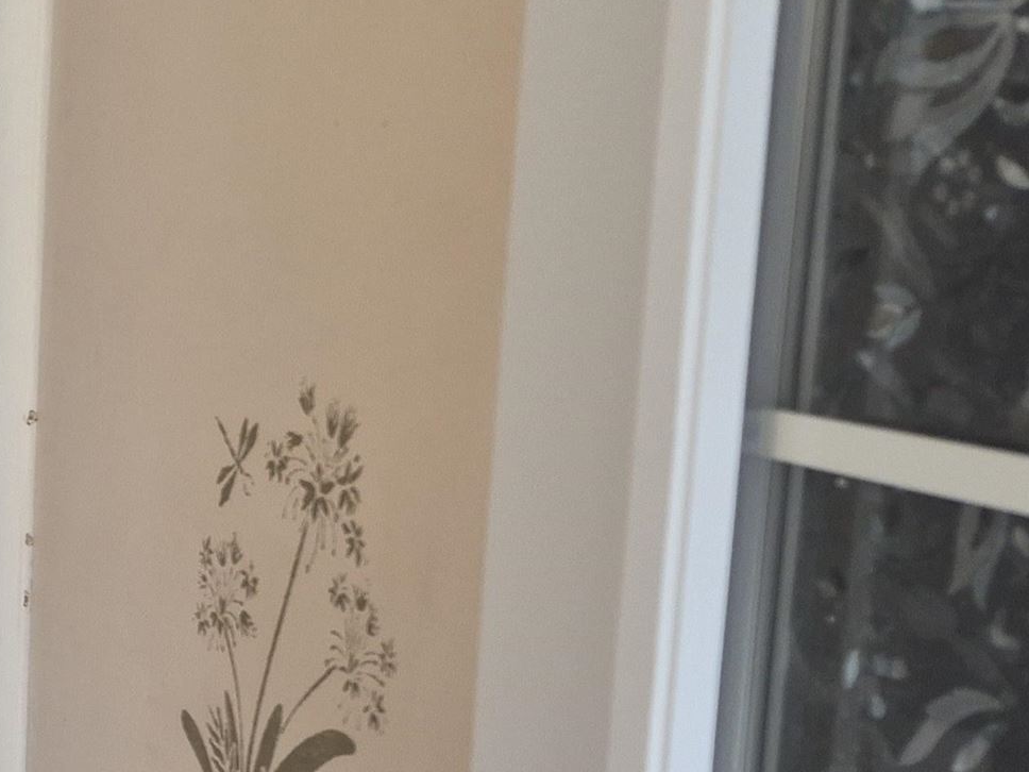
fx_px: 2170
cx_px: -484
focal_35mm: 73
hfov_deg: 22.3
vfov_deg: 20.1
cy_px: 517
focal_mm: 5.4
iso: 320
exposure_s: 1/120
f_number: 1.8
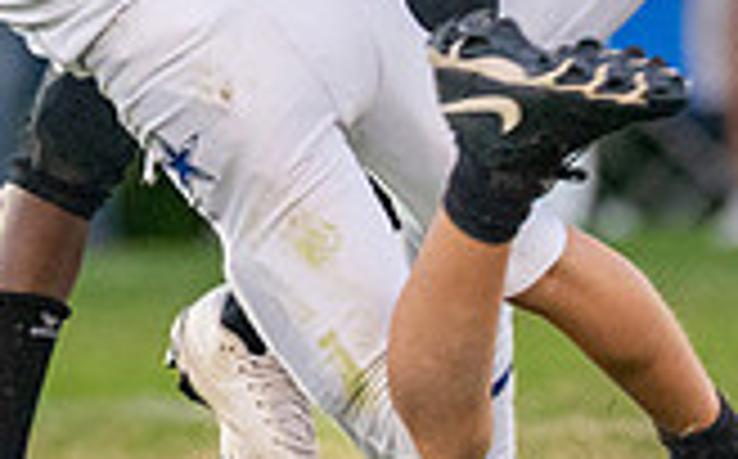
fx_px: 24042
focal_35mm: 1197
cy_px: -241
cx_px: 266
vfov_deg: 1.1
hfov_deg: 1.8
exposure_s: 1/1000
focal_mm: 188
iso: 2500
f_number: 2.8
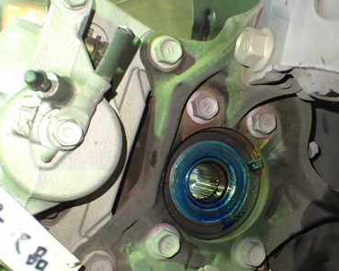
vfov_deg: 31.4
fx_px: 482
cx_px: 232
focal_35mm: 48
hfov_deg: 38.2
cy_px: 166
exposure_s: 1/30
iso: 1000
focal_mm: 5.4
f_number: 2.3
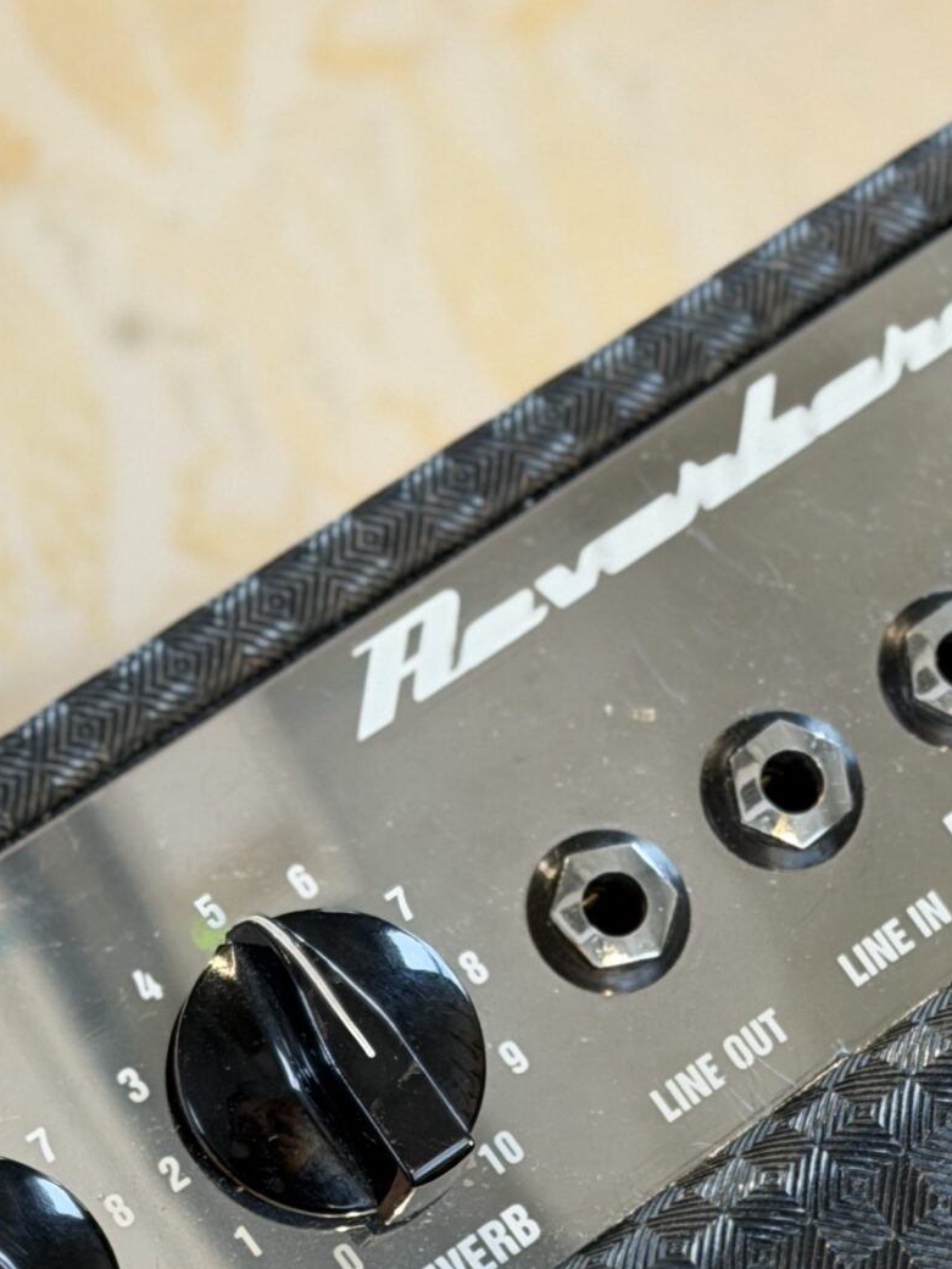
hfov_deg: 12.4
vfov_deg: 16.3
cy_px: 1345
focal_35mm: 118
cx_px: 920
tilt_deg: -56.5
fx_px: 4326
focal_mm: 6.76
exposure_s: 1/51
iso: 200
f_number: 1.78
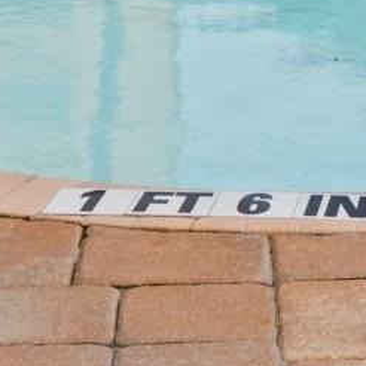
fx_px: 2010
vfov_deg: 9.7
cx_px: 299
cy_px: -362
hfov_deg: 10.4
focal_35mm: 168
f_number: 5.6
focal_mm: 20
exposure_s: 1/160
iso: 100
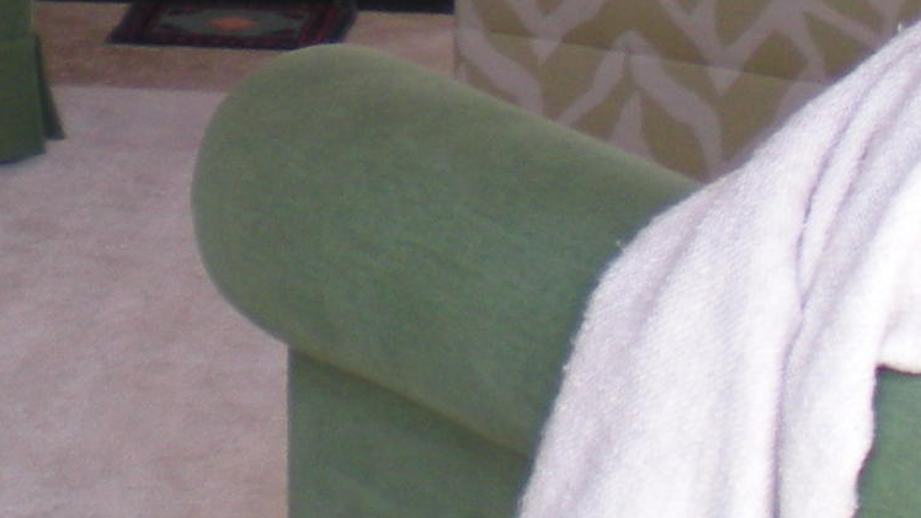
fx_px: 4055
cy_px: -242
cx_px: 345
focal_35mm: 166
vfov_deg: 7.2
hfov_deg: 12.9
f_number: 3.1
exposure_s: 1/71.1
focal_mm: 6.3
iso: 79
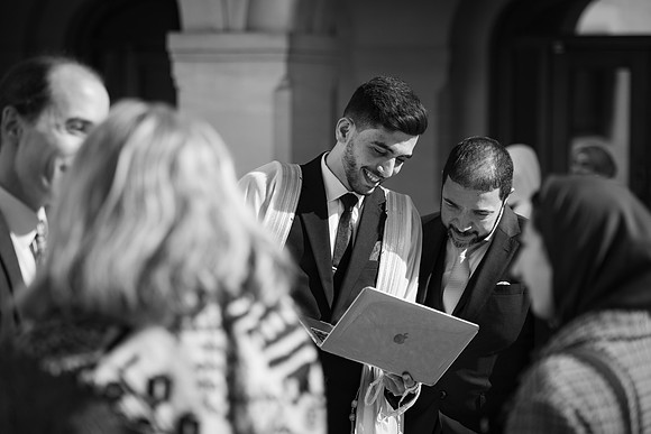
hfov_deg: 20.0
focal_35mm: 102
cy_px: 217
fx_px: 1845
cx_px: 326
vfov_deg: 13.4
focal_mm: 102
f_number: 2.8
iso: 200
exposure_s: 1/4000
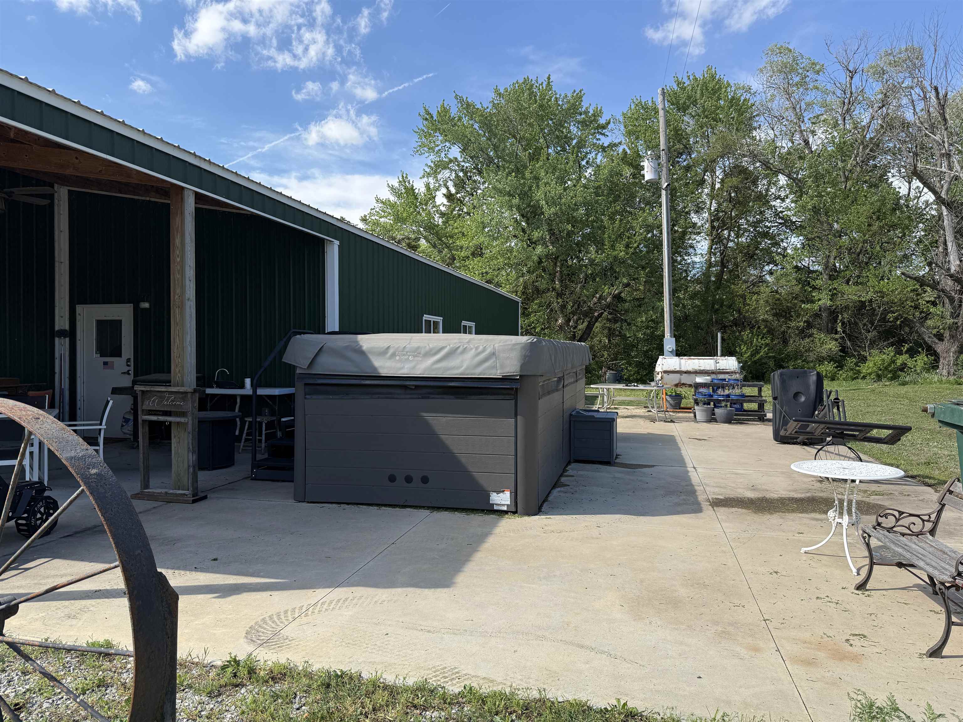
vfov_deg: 56.8
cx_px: 482
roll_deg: -0.6
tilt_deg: -0.9
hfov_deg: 71.6
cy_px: 361
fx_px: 668
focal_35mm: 24
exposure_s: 1/2525
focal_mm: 6.76
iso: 80
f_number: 1.78
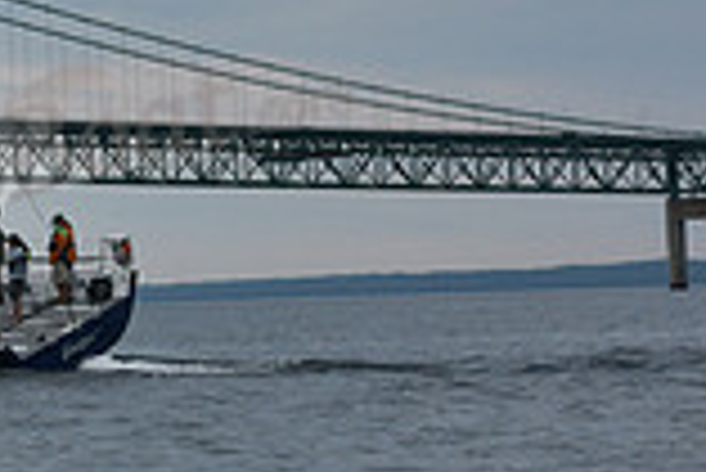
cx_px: -508
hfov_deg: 7.7
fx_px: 5084
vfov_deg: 5.3
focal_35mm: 259
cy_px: -11
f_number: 6.3
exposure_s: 1/800
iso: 250
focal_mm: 70
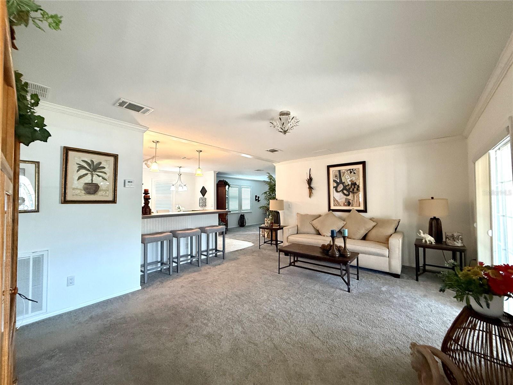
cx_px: 256
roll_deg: -0.1
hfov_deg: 102.1
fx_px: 207
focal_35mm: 14
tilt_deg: +2.2
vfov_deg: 85.7
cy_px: 192
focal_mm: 2.22
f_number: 2.2
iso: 500
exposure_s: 1/120
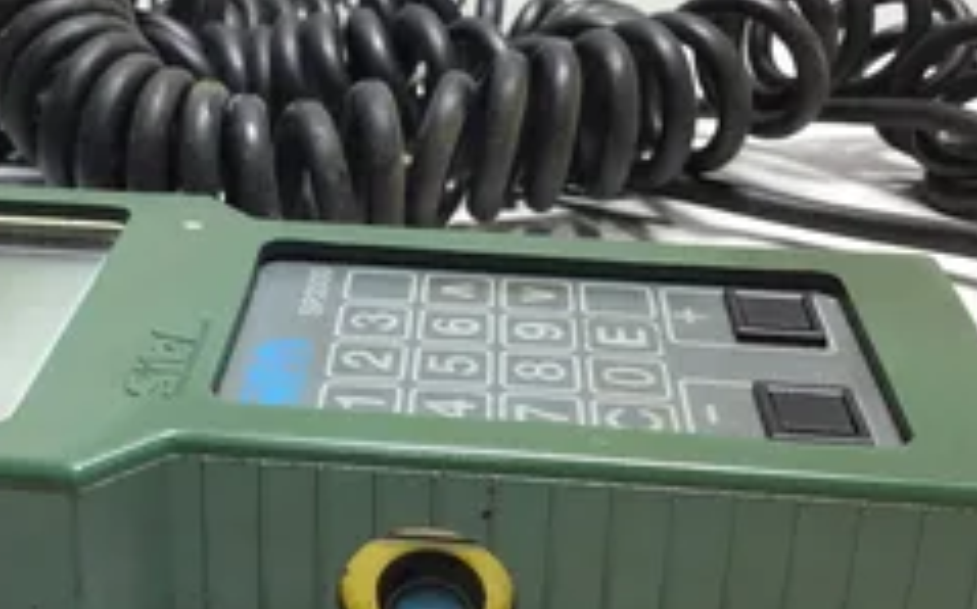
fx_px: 1463
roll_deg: +0.3
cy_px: 266
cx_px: 323
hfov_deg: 36.5
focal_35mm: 55
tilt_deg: -20.4
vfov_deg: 23.5
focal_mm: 3.3
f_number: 2.4
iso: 50
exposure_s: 1/120
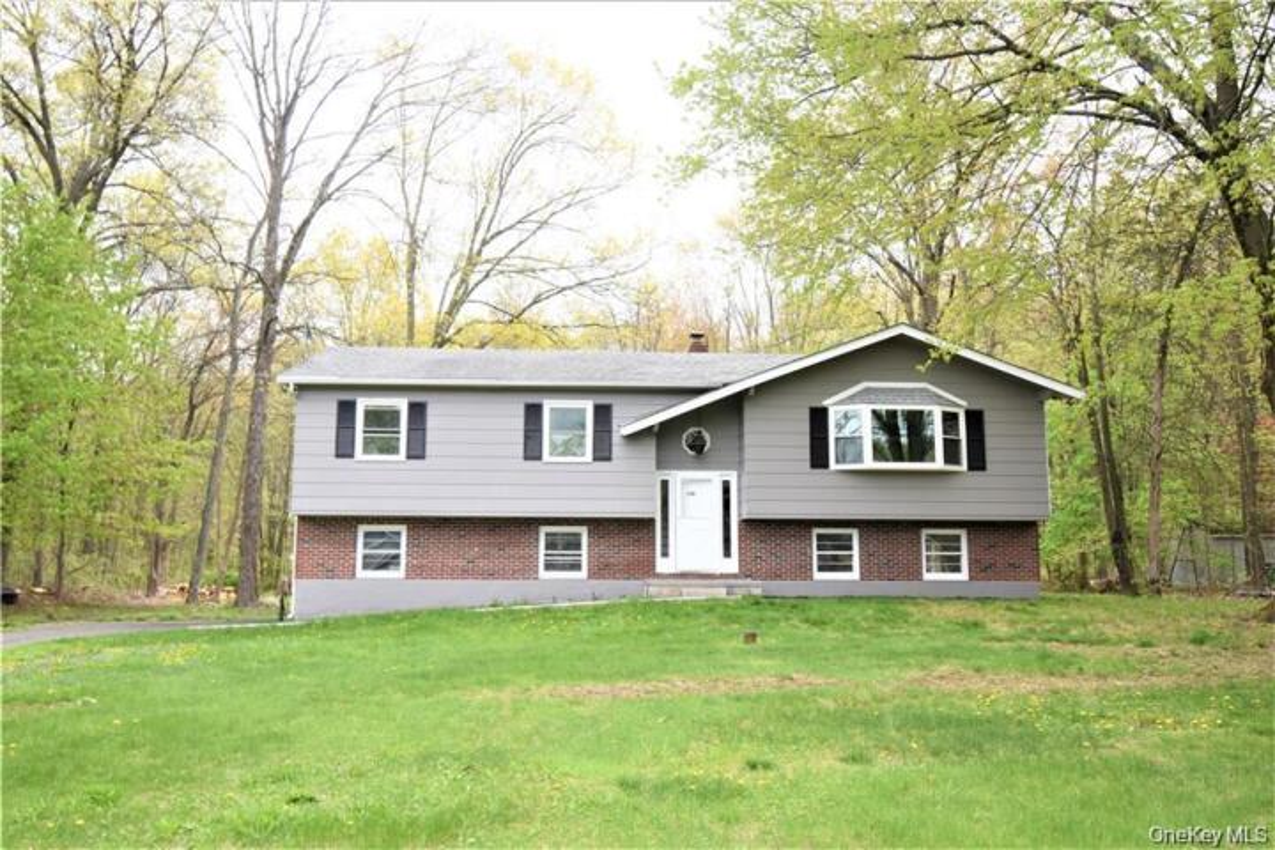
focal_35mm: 30
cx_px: 638
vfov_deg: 43.6
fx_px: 1062
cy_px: 425
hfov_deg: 61.9
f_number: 5.6
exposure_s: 1/250
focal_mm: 20
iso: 220
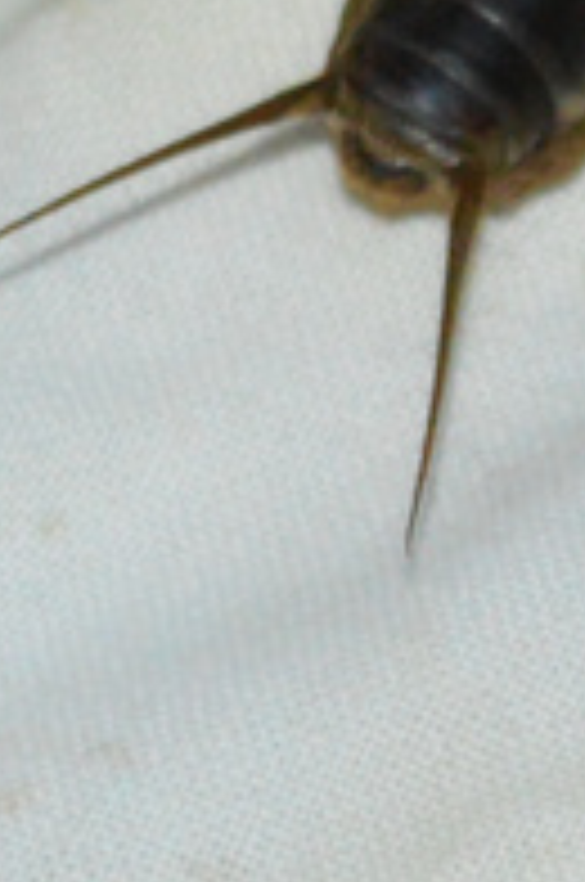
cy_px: -482
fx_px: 6595
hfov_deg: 5.1
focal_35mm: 270
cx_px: 711
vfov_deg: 7.5
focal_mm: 55
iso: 2500
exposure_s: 1/60
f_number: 5.6
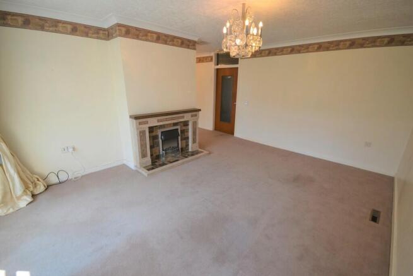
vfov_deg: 77.4
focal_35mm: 15
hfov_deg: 100.4
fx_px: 172
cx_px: 206
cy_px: 138
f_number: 5.6
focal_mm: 10
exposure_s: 1/125
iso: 400
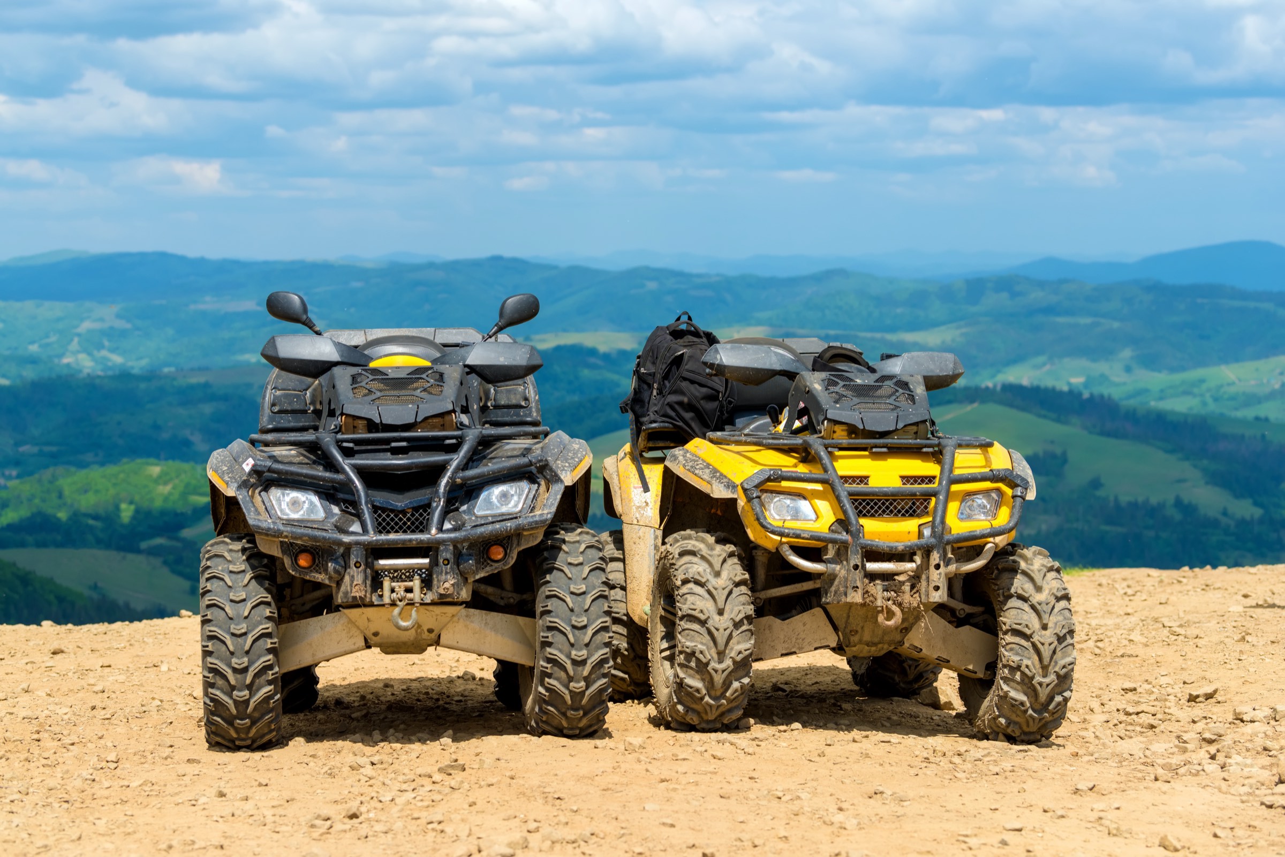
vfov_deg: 19.5
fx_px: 2499
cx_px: 642
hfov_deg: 28.8
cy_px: 428
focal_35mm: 70
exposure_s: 1/1600
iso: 200
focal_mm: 70
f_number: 5
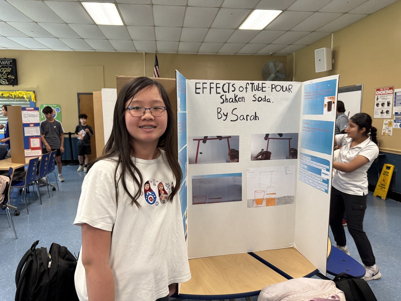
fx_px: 278
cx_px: 200
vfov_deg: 56.8
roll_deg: +1.7
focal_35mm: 24
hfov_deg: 71.6
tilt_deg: -5.0
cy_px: 150
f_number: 1.78
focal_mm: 6.76
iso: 250
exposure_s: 1/60
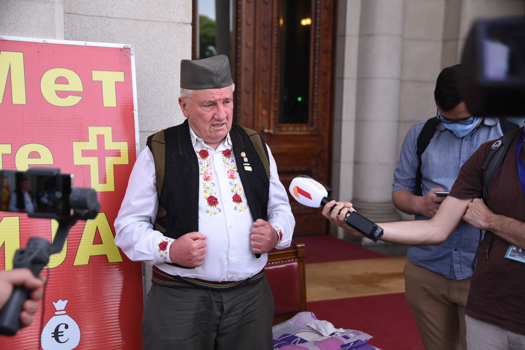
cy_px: 175
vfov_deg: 26.0
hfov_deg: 38.2
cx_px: 262
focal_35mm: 52
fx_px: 758
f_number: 4
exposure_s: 1/800
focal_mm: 52
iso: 500
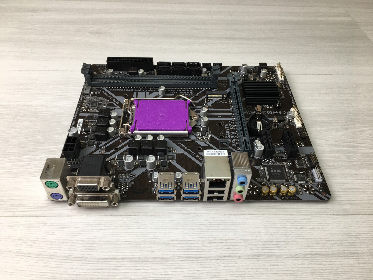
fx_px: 312
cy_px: 140
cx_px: 186
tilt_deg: -45.8
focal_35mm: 29
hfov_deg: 61.7
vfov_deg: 48.2
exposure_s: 1/50
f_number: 2.2
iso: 32
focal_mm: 4.15
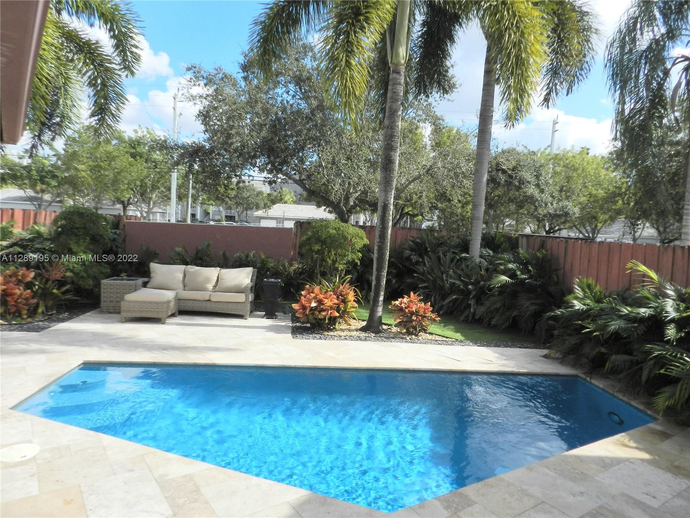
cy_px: 259
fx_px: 458
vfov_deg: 58.9
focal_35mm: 23
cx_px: 345
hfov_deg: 73.9
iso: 160
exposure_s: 1/1250
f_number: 4
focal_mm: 4
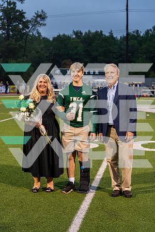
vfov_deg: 28.8
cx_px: 78
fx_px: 452
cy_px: 116
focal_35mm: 70
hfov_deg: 19.5
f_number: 4.5
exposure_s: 1/125
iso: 800
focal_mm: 70
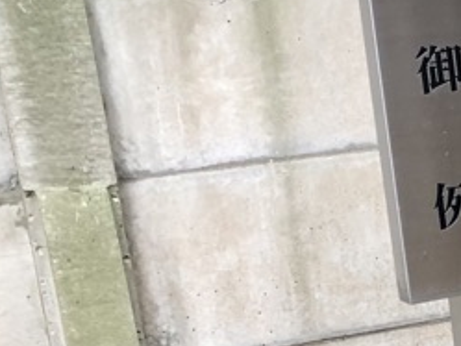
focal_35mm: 115
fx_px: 1532
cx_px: 898
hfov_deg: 14.5
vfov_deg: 12.8
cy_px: 331
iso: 32
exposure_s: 1/20
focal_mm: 4
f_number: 1.8
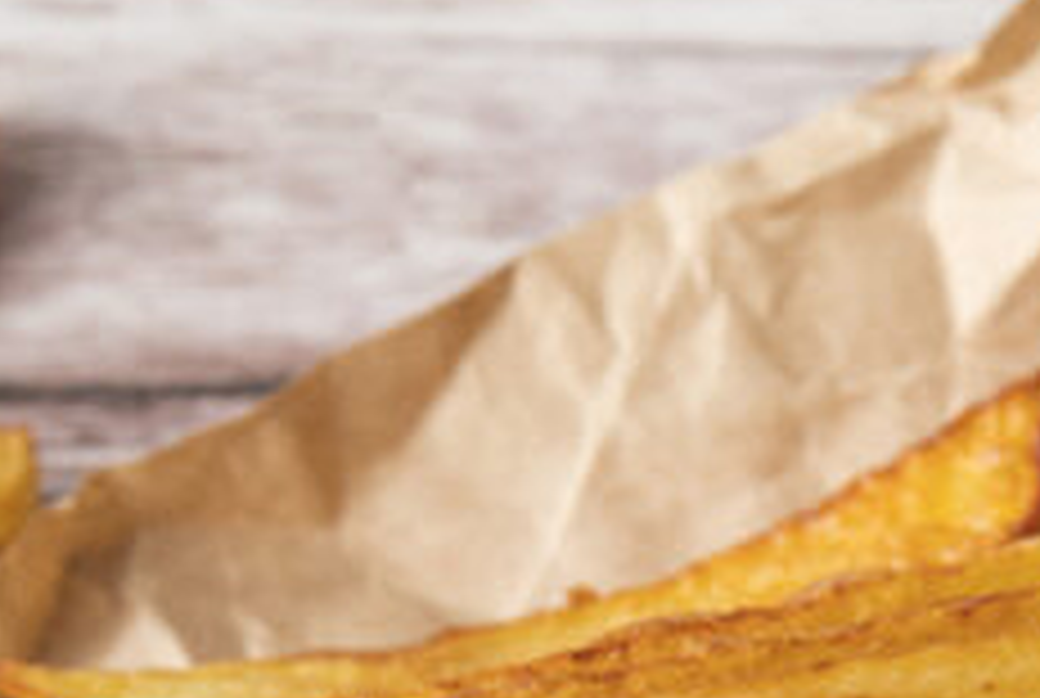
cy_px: 1250
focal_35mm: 245
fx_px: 7091
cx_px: 864
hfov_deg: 8.4
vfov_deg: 5.5
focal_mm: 63
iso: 100
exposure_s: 1/15
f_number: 9
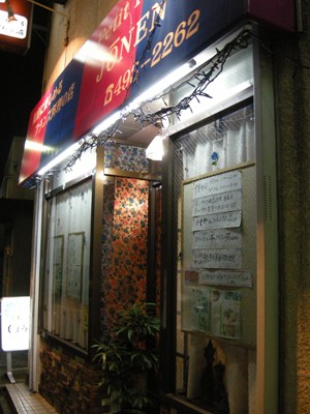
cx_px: 155
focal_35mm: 35
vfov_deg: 52.6
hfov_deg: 40.7
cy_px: 207
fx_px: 418
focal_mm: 7.5
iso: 400
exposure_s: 1/24.1
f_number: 2.7
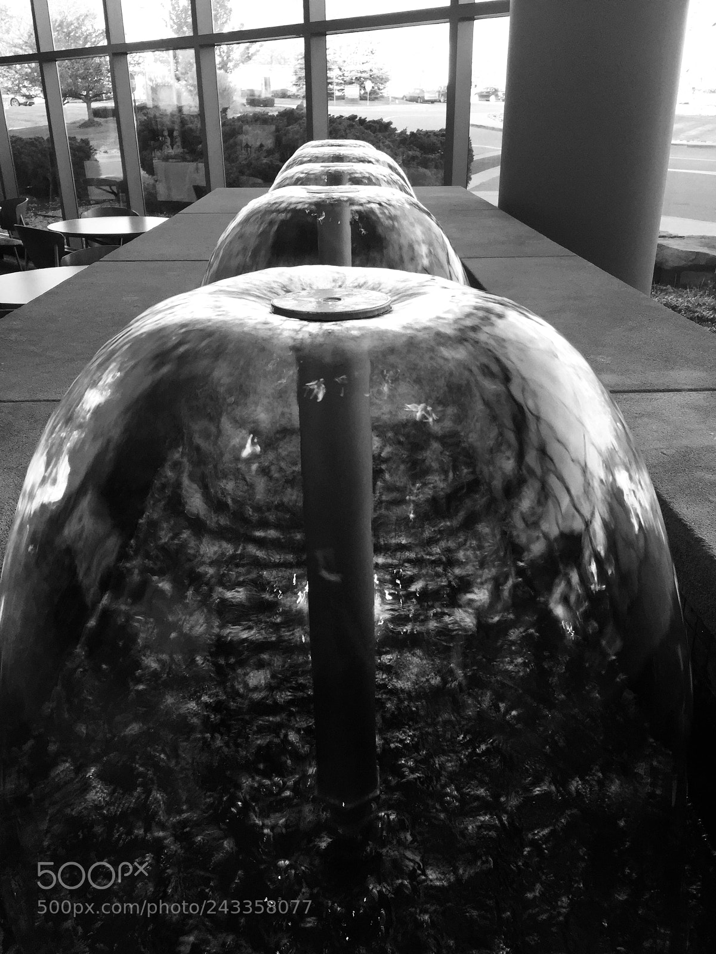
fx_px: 800
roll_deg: +1.1
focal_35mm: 29
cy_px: 477
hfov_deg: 48.2
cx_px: 358
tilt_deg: -24.3
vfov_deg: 61.7
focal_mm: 4.15
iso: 40
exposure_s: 1/120
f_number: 2.2
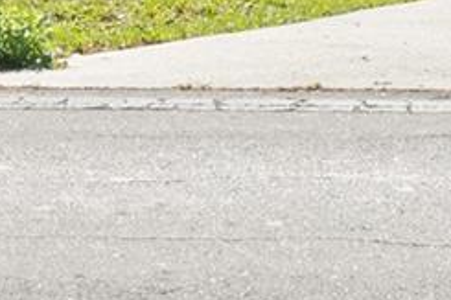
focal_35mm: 229
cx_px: 377
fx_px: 2867
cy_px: -287
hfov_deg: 9.0
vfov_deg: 5.9
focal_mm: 35
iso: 100
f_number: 16
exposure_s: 1/20
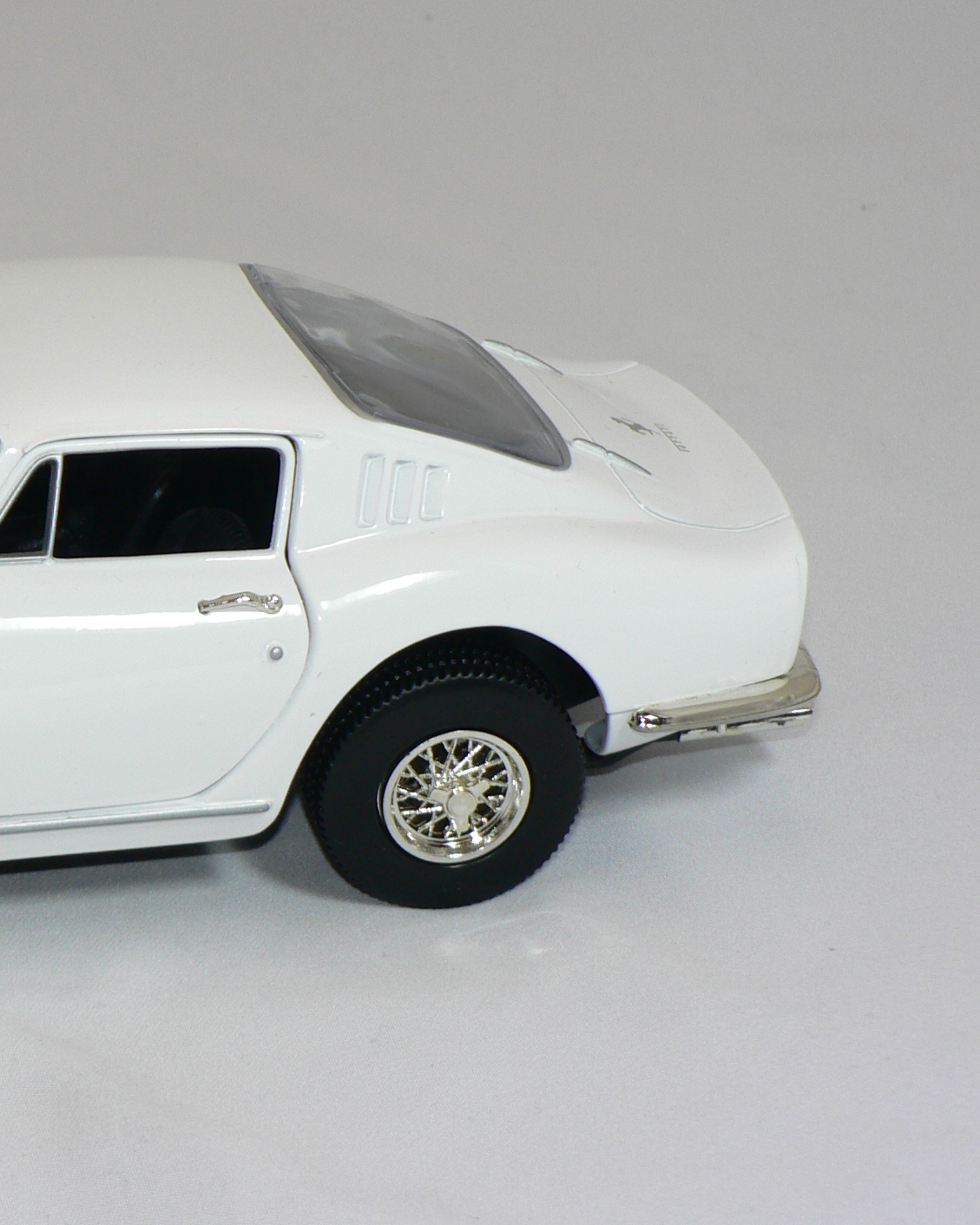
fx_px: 3915
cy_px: 546
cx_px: -123
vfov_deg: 17.8
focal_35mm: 108
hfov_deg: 13.9
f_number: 3.2
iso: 80
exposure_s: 1/60
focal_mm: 10.2
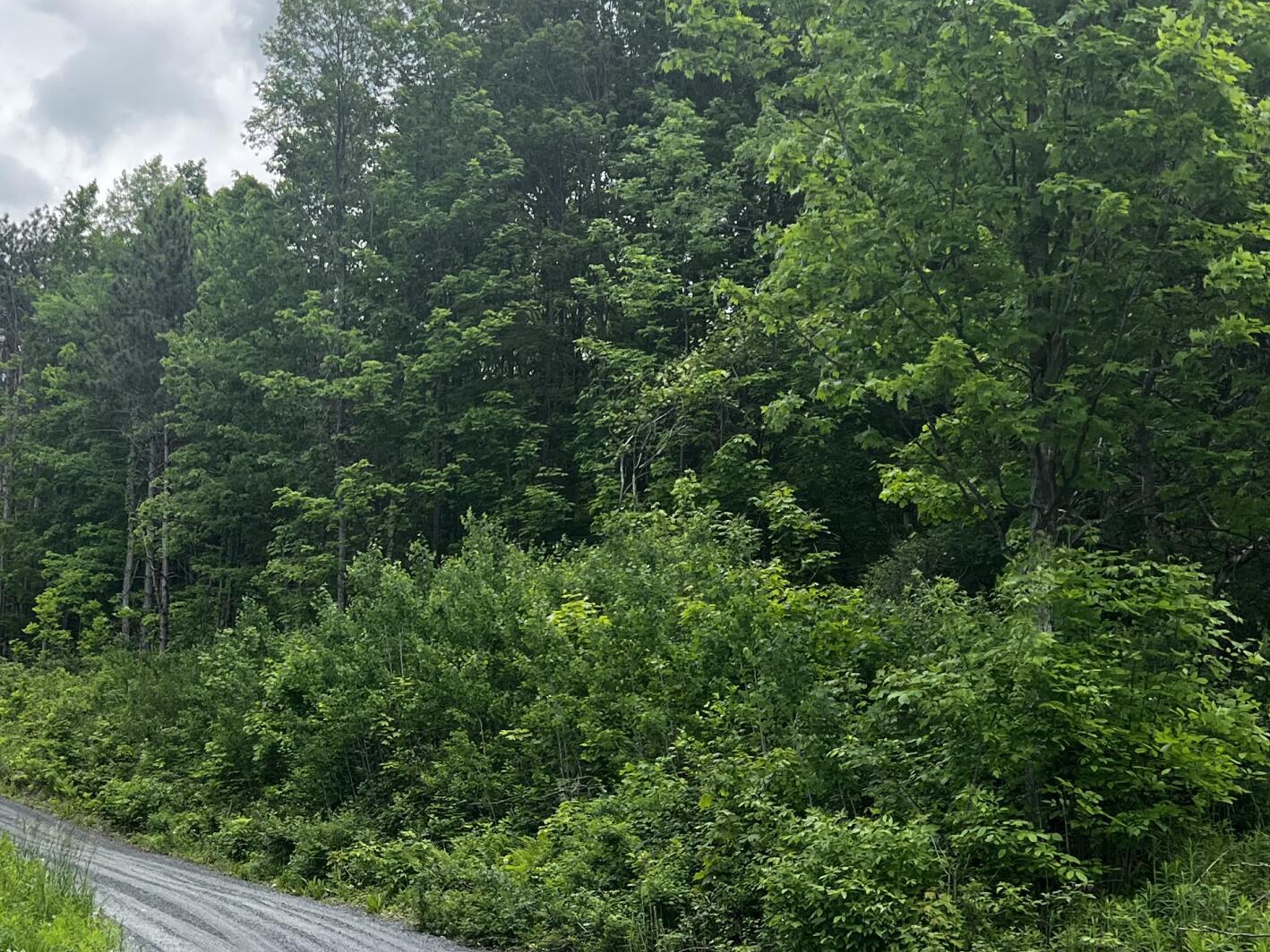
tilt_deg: +9.5
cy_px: 629
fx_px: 2018
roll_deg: -3.6
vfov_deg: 26.4
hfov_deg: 33.7
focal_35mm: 55
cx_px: 211
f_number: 1.5
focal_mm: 5.7
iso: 50
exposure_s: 1/1553
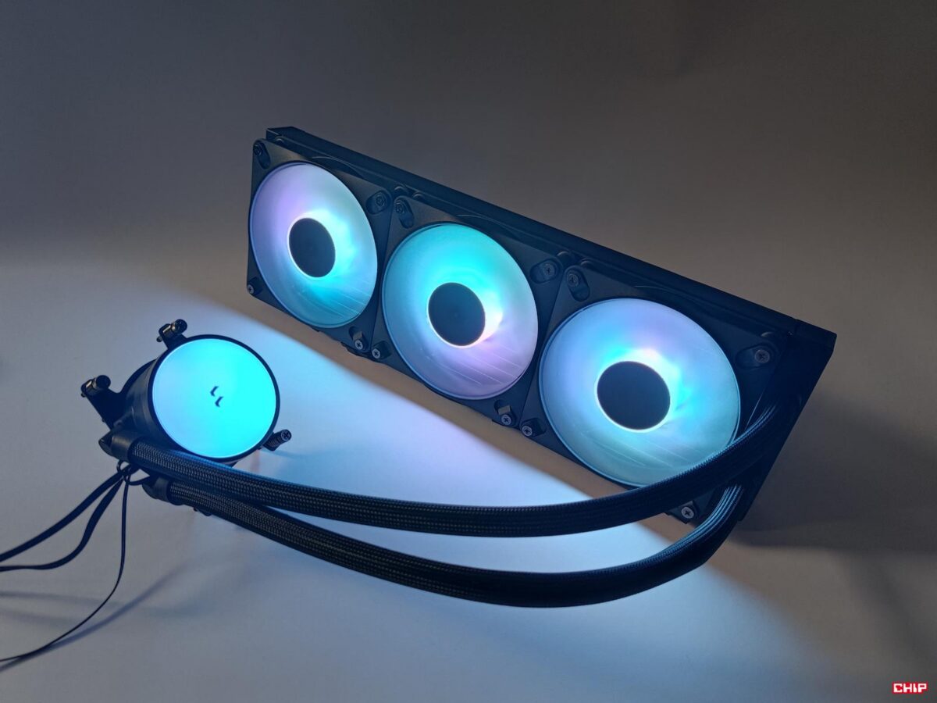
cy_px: 352
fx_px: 650
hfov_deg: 71.6
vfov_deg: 56.8
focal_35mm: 24
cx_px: 468
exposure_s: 1/29
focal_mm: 6.78
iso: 400
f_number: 1.85
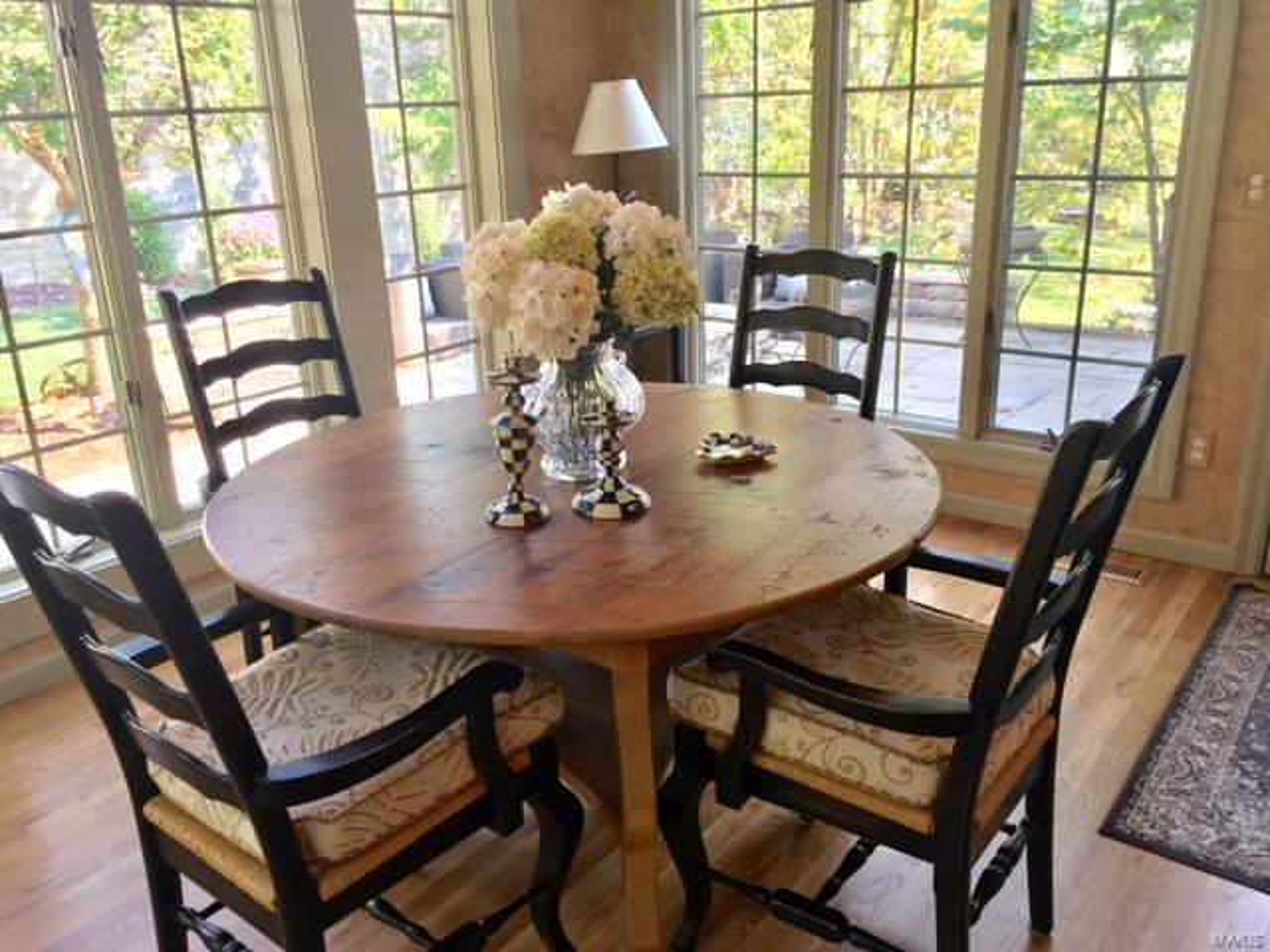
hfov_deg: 61.7
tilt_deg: -18.7
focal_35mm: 29
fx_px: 1064
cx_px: 635
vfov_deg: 48.2
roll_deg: +2.0
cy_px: 476
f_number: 2.2
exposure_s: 1/60
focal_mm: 4.15
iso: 25
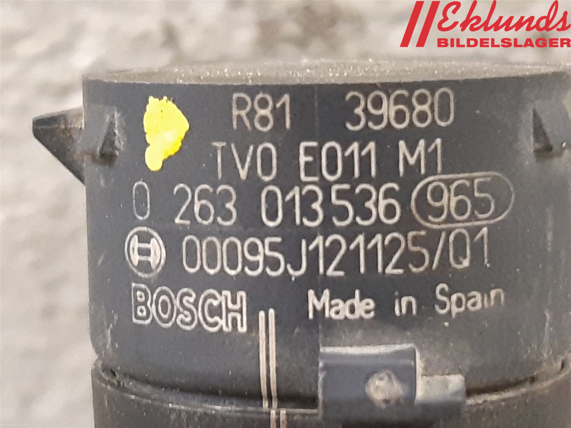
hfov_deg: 67.3
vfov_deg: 53.1
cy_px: 214
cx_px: 286
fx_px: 429
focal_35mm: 26
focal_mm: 3.93
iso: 320
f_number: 1.7
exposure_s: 1/25
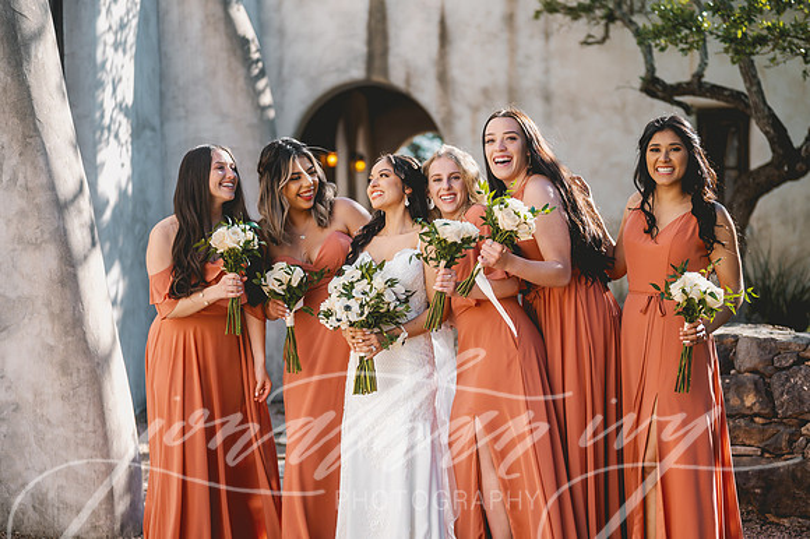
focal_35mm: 67
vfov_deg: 20.2
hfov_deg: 30.0
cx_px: 386
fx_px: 1512
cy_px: 297
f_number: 1.8
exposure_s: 1/2500
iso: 80
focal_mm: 50
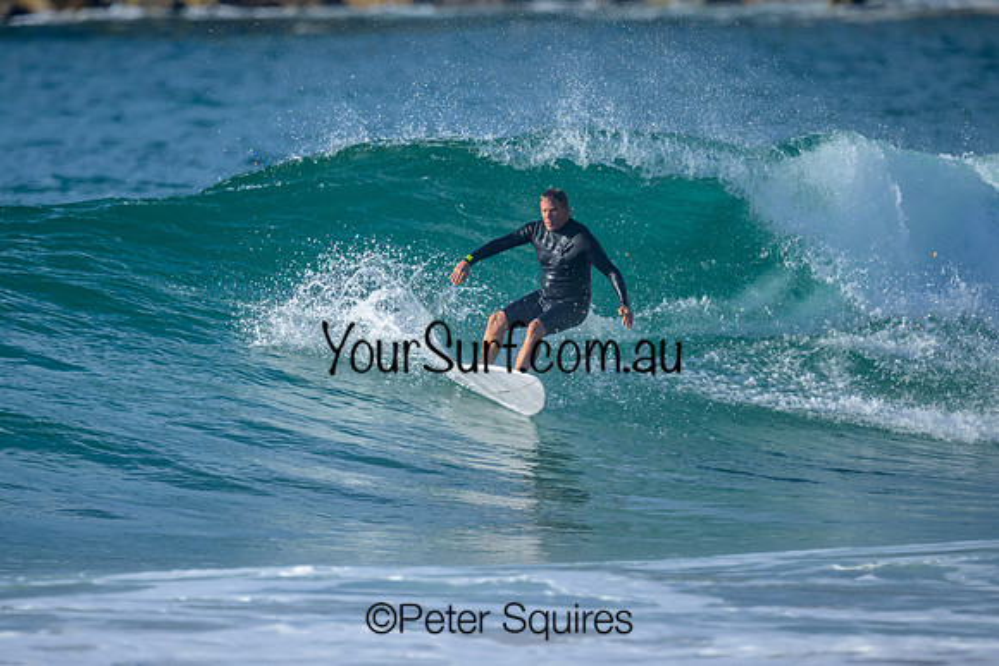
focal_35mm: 1093
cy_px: 380
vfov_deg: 1.3
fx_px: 30341
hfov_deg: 1.9
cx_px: 424
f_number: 6.3
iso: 800
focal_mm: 800
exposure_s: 1/4000
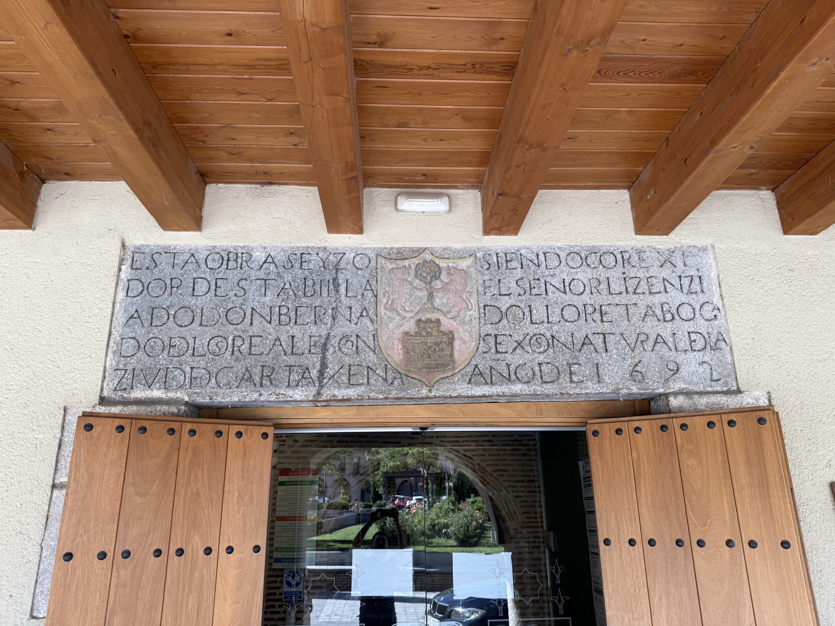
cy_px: 313
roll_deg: +1.2
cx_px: 418
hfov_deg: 71.6
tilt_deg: +18.8
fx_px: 579
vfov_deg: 56.8
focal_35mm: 24
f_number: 1.78
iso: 80
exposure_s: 1/301
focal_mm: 6.76
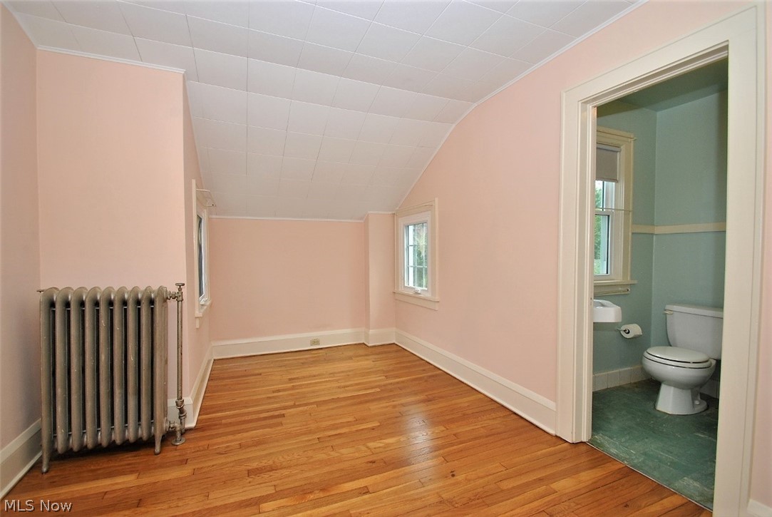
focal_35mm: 15
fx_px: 322
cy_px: 258
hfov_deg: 100.3
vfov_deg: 77.5
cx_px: 386
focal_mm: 10
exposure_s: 1/60
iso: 400
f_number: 11
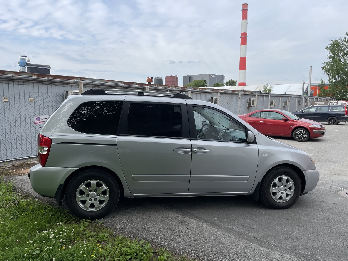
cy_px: 130
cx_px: 174
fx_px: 261
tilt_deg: -5.9
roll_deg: -1.2
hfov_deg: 67.3
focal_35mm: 26
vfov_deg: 53.1
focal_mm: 4.2
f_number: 1.6
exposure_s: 1/2132
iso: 32
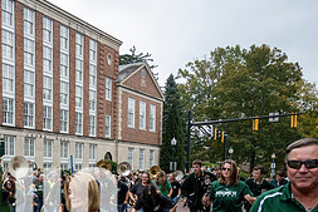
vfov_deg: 23.3
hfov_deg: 33.9
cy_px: 226
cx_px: 23
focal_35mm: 55
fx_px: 486
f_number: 4
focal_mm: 24
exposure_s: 1/1600
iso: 1000
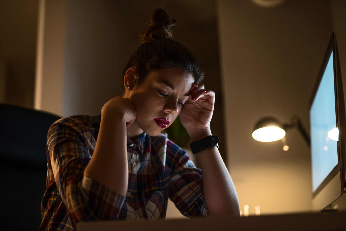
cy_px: 116
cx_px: 173
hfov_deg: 39.6
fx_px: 481
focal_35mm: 50
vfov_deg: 27.0
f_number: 1.8
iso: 640
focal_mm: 50
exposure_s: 1/400
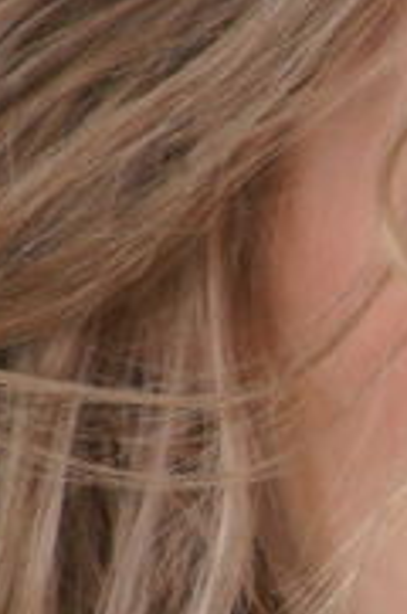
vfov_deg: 1.2
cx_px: 748
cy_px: 516
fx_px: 29125
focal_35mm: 1711
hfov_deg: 0.8
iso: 1600
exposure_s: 1/250
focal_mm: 230
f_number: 6.3
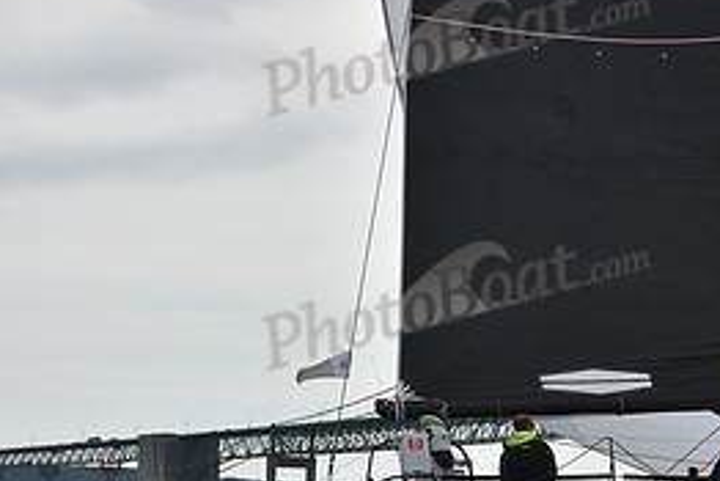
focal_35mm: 155
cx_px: 794
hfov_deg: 13.0
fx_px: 3102
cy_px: 403
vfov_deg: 8.8
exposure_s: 1/800
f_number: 5.6
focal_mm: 70
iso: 250
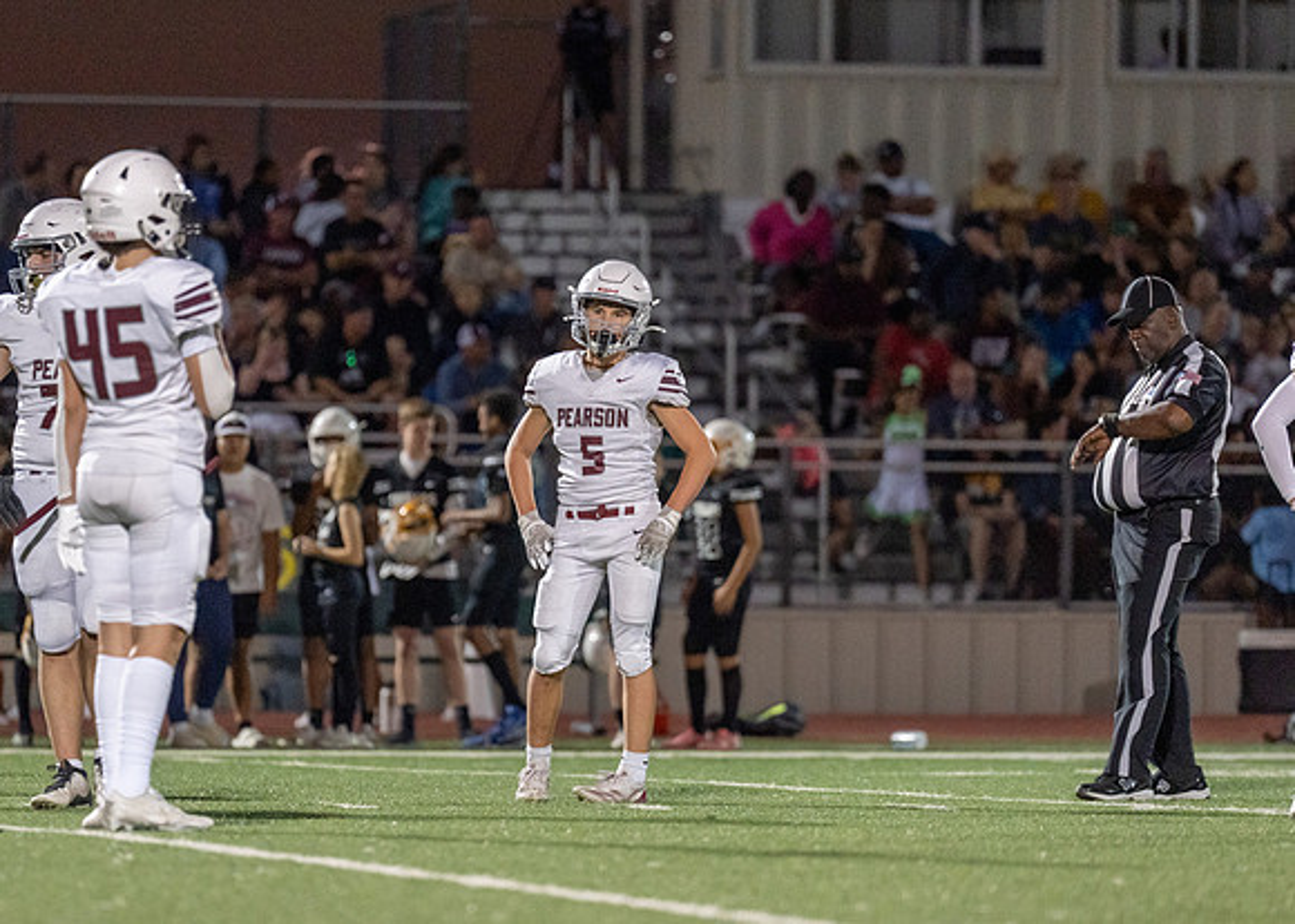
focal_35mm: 292
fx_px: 10724
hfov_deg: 6.9
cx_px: 582
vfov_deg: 4.9
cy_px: 517
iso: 2000
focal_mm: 200
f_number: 2.8
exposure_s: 1/1000
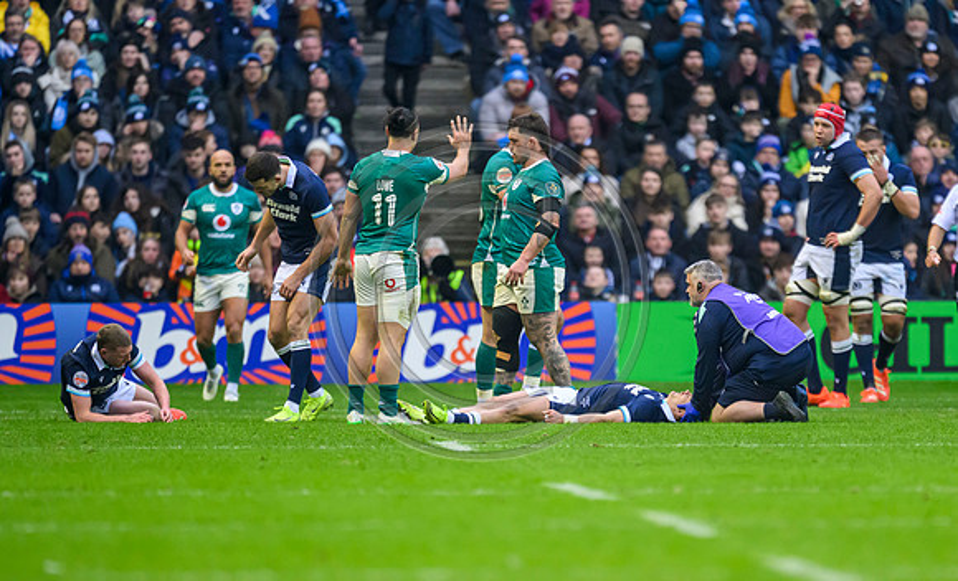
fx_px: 18942
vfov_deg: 1.8
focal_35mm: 731
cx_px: 609
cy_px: 406
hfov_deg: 2.9
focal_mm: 560
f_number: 4
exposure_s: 1/1250
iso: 5000
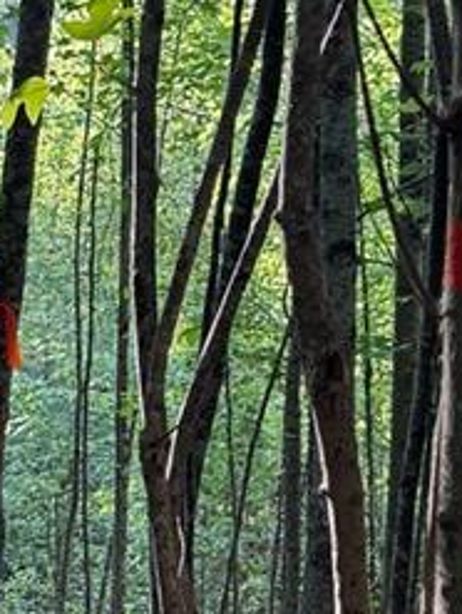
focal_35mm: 149
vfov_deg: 13.2
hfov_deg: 9.8
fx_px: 2645
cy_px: 475
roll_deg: +1.8
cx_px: -176
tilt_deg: -8.0
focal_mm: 6.76
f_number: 1.78
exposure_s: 1/232
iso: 125
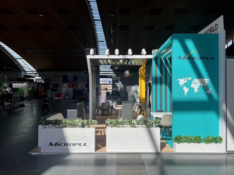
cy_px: 88
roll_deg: -1.1
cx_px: 117
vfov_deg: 53.1
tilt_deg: +0.4
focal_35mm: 26
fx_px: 176
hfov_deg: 67.3
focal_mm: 5.7
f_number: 1.5
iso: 50
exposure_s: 1/1901
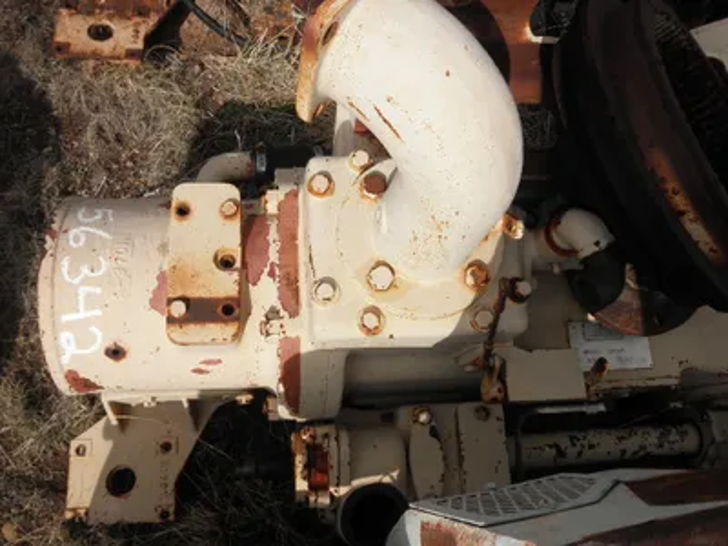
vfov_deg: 49.7
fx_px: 589
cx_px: 364
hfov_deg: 63.4
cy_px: 273
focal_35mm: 28
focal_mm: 5
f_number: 8.5
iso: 64
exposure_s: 1/200
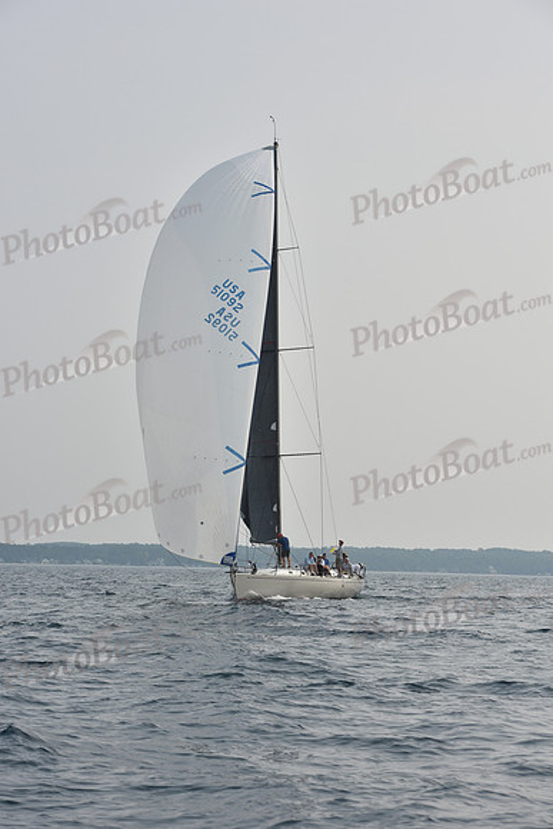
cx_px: 276
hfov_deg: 14.4
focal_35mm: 95
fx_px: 2187
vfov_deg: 21.5
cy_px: 414
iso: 250
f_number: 8
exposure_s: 1/1250
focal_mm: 95
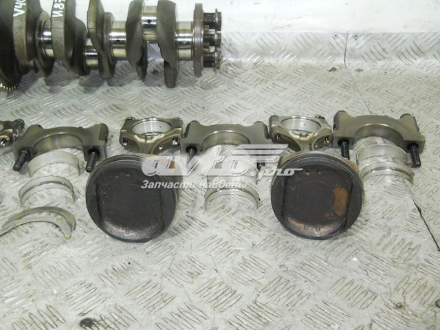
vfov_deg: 35.1
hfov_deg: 45.8
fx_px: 521
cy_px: 165
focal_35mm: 41
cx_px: 220
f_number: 3.1
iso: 320
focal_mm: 6.72
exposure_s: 1/30
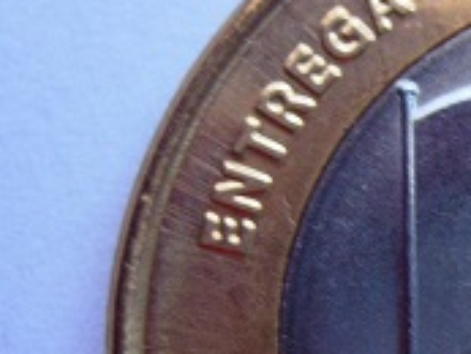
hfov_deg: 13.3
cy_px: 359
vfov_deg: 10.4
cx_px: 632
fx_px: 1933
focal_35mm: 142
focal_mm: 7.8
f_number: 2.8
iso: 122
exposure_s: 1/32
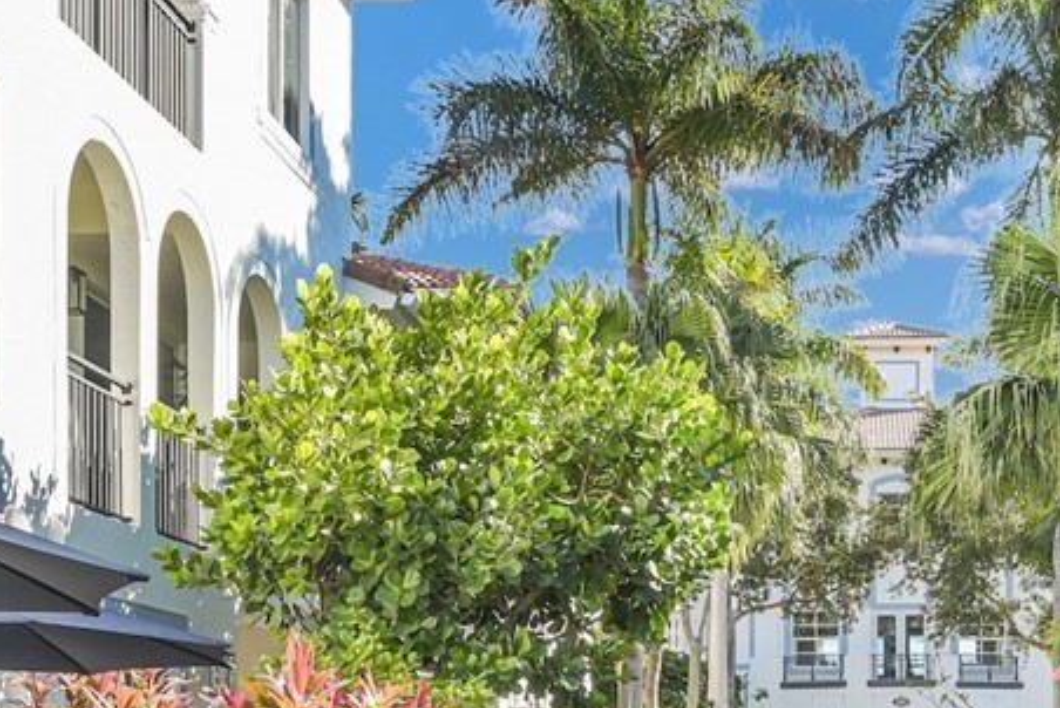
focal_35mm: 60
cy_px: 761
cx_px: 810
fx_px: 1768
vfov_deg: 21.6
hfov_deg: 32.7
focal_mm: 16
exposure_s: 1/125
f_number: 8
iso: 200
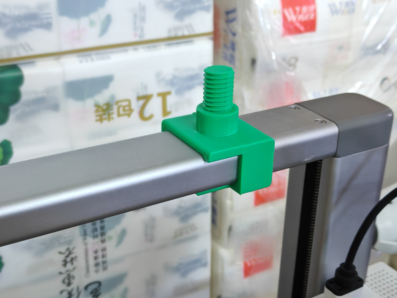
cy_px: 149
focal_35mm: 54
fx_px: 619
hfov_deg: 35.5
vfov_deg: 27.0
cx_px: 198
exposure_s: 1/33
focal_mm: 5.52
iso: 1250
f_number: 1.95
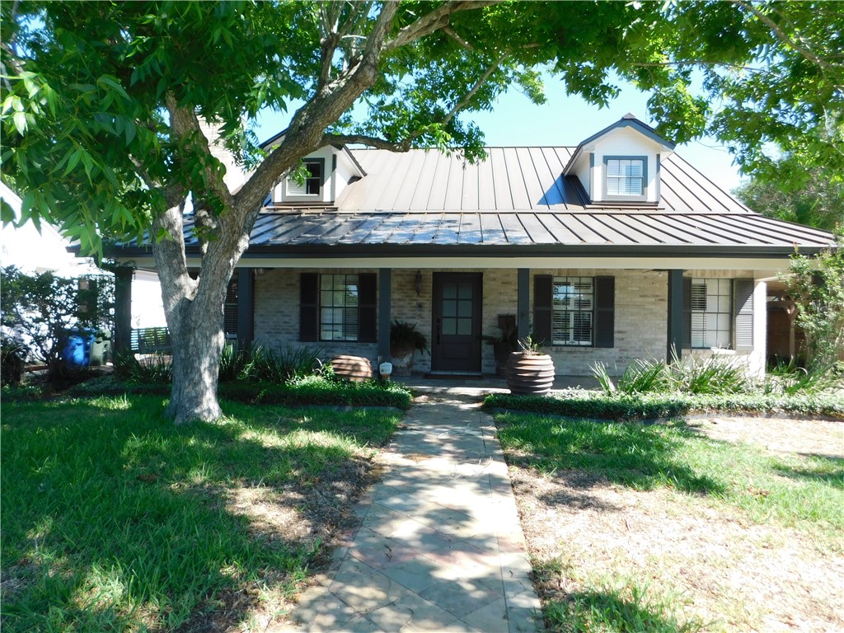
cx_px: 422
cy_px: 316
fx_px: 561
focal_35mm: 23
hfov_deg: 73.9
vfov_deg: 58.9
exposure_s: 1/320
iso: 125
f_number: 3
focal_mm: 4
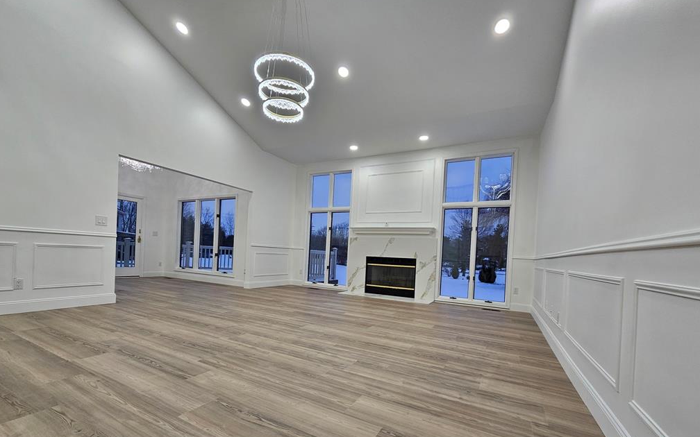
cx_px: 349
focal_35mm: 14
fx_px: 267
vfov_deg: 77.9
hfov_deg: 105.3
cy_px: 257
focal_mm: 2.2
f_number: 2.2
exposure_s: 1/60
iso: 80
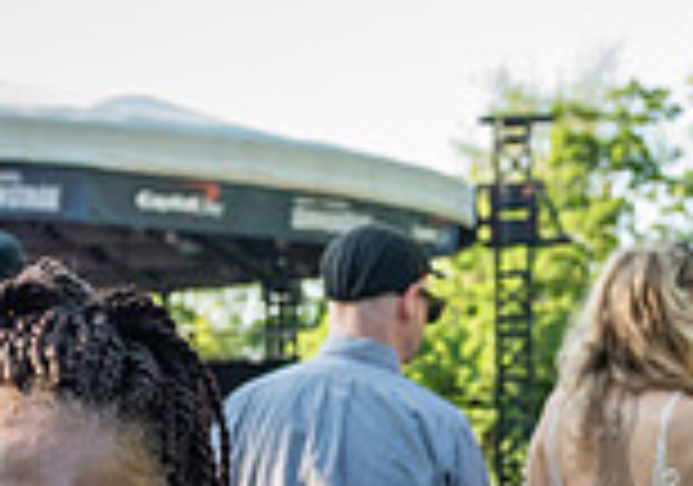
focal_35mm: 122
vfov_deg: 10.8
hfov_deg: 16.5
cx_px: 491
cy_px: 917
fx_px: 2387
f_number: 4
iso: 800
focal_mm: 26
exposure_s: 1/500
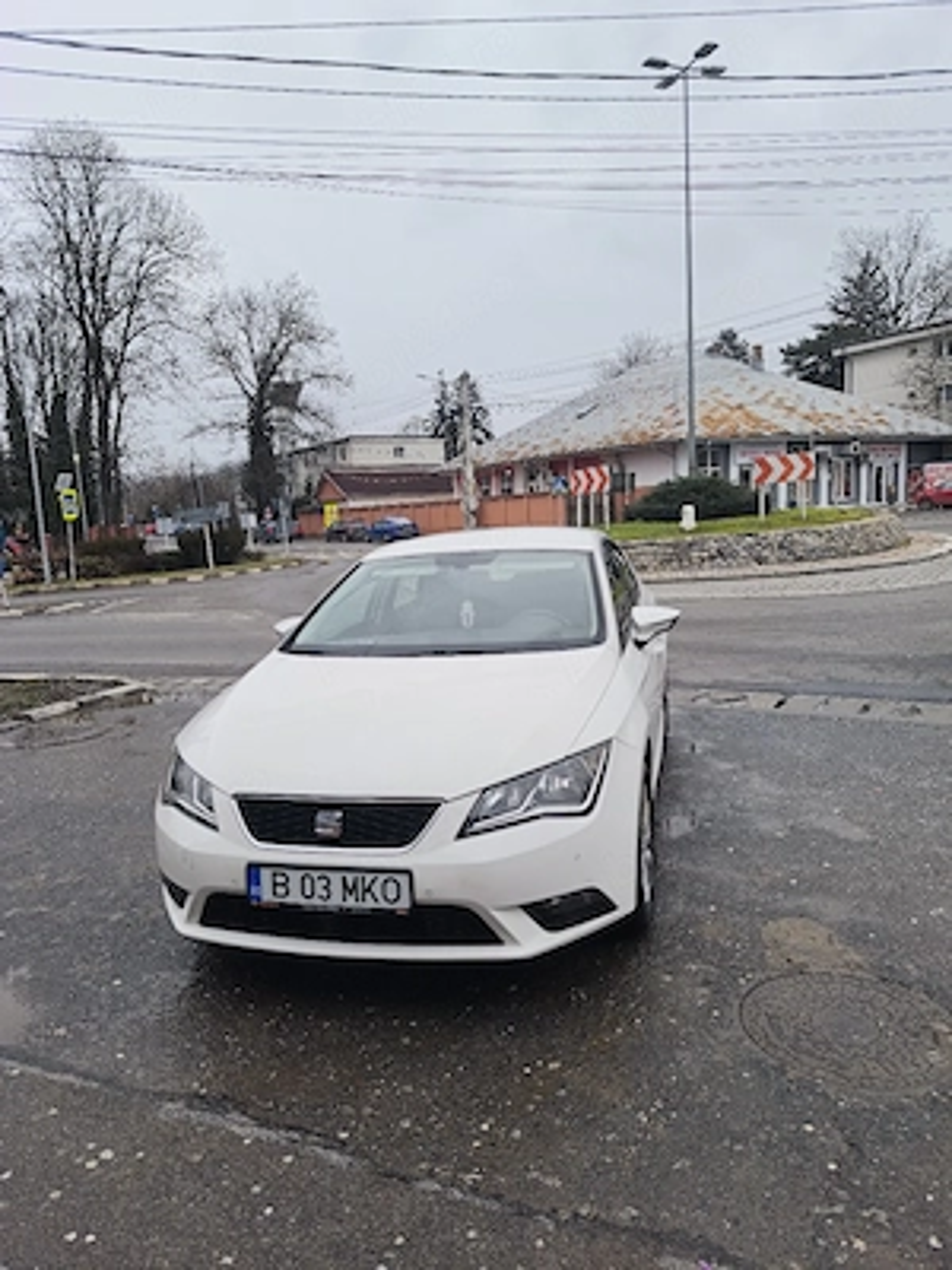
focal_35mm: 23
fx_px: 843
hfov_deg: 58.9
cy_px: 635
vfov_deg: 73.9
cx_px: 476
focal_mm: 6.18
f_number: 1.65
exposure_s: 1/149
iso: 50
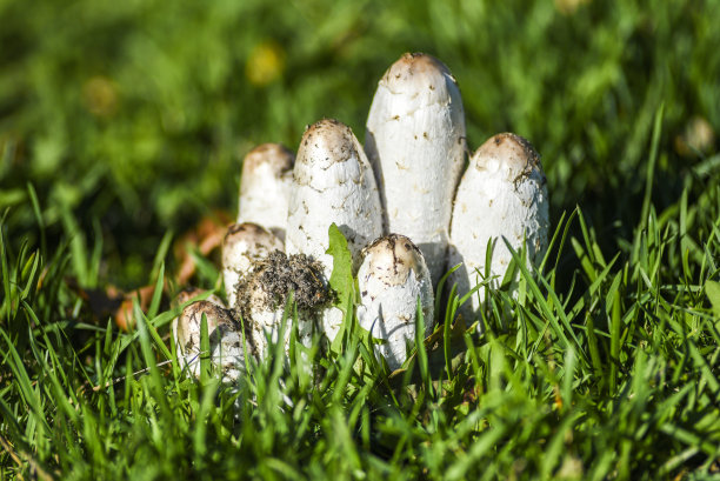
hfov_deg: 11.4
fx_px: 3602
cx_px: 360
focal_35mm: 180
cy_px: 240
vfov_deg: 7.6
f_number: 3.2
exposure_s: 1/4000
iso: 125
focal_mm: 180
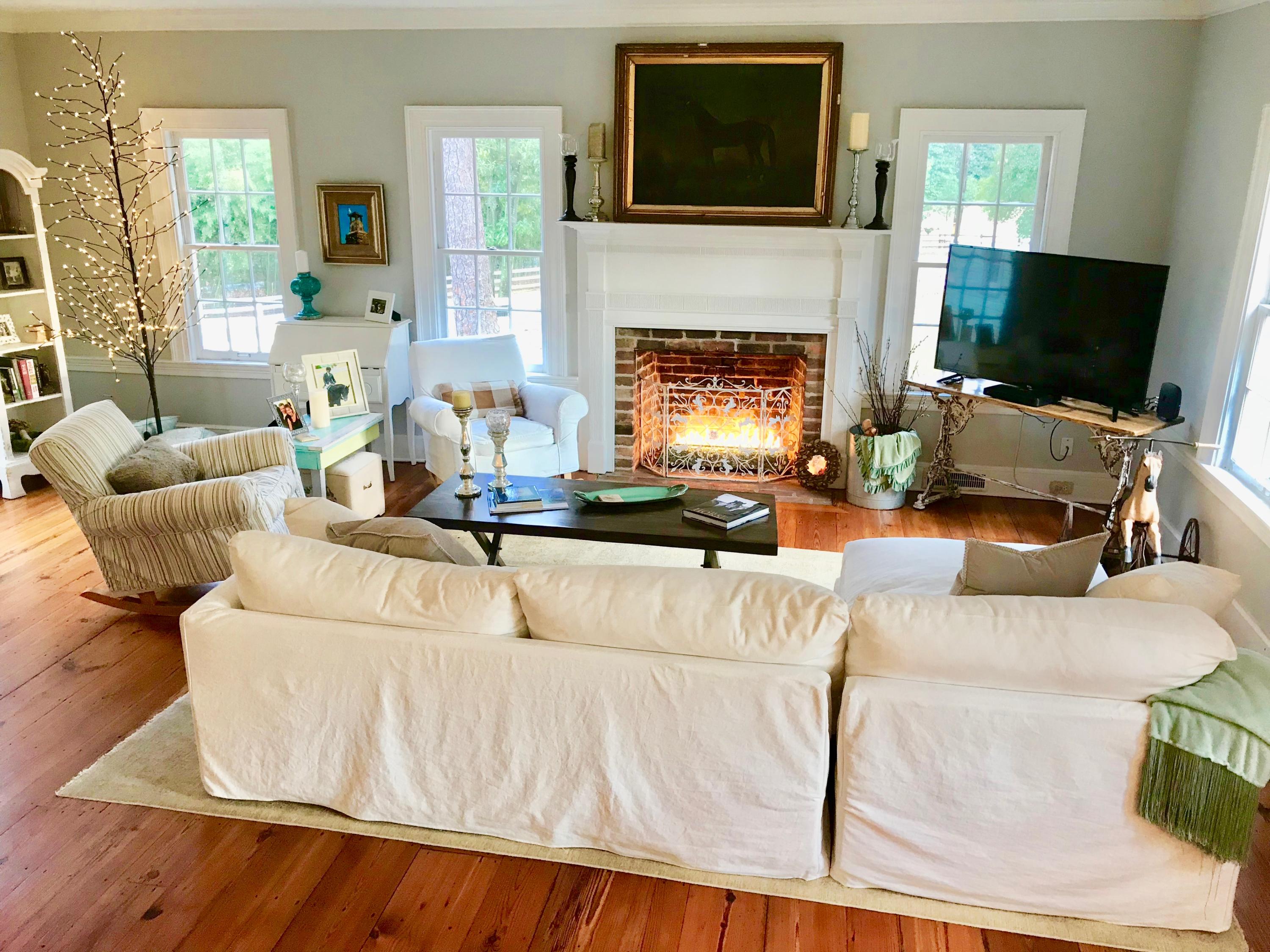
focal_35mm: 28
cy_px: 476
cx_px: 635
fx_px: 1027
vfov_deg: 49.7
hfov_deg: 63.4
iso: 40
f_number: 1.8
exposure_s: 1/20
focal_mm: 3.99
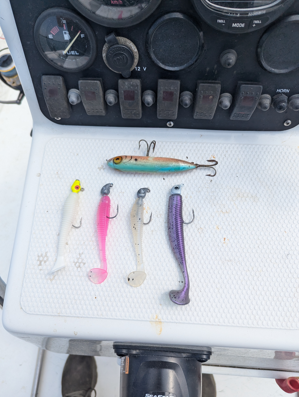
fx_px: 276
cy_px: 198
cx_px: 150
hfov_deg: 56.9
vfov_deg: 71.5
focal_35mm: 24
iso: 101
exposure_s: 1/3058
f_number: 1.85
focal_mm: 6.81
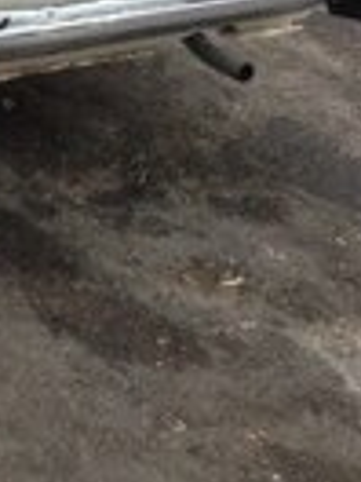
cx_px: -303
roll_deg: -2.1
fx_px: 1724
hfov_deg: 11.1
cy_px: -186
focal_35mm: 124
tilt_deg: -9.4
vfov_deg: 15.0
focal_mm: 4.12
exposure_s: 1/20
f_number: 2.4
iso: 125
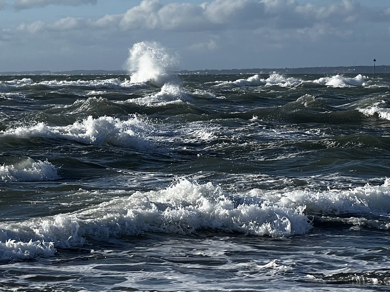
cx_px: -27
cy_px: 141
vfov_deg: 8.7
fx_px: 1927
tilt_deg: -1.3
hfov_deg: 11.4
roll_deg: -0.1
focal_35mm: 171
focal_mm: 9
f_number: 2.8
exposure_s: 1/1119
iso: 32
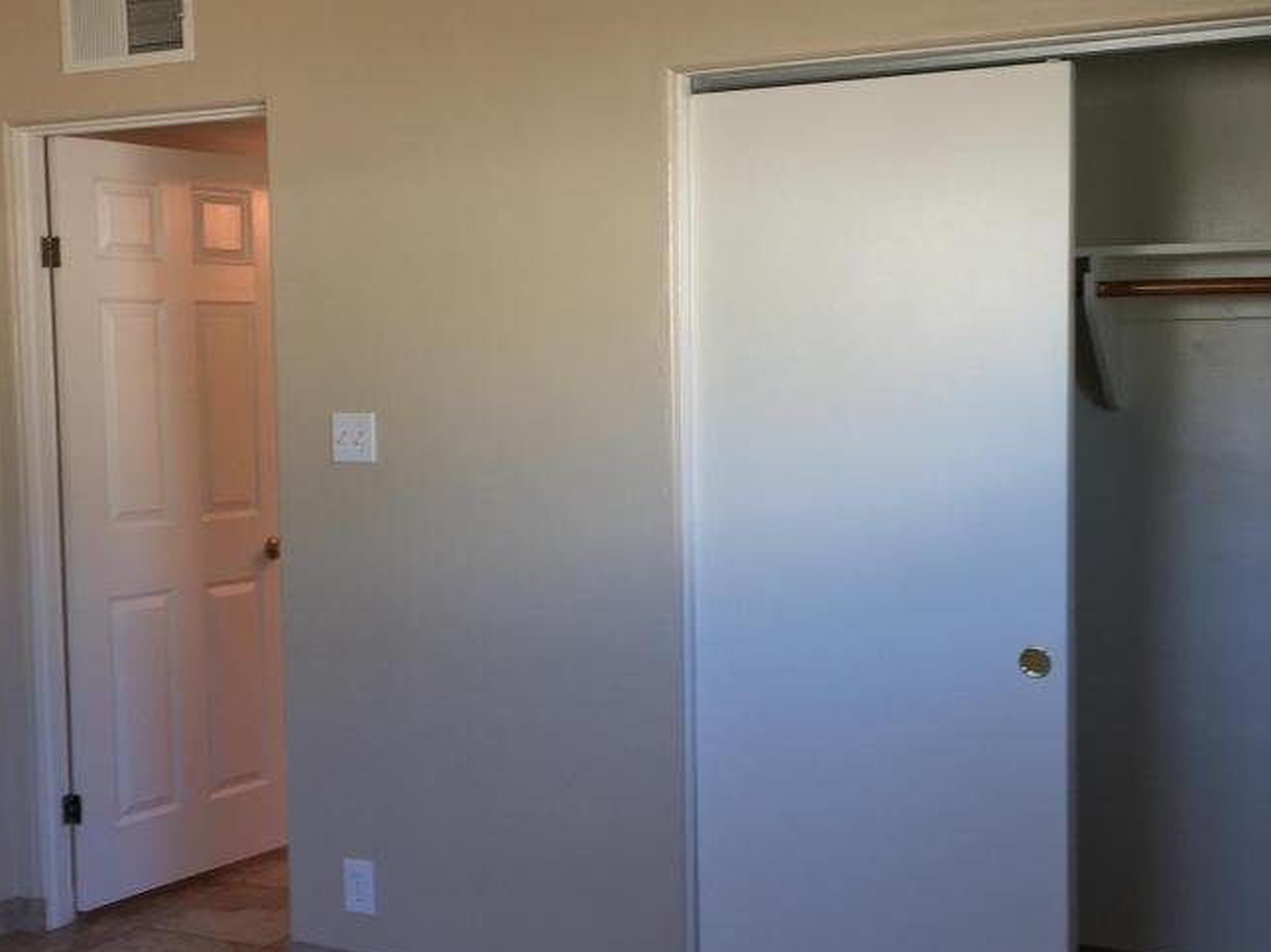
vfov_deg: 31.5
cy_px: 472
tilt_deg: -4.1
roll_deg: +0.7
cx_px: 576
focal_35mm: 46
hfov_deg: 41.2
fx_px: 1688
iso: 40
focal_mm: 4.15
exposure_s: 1/30
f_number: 2.2
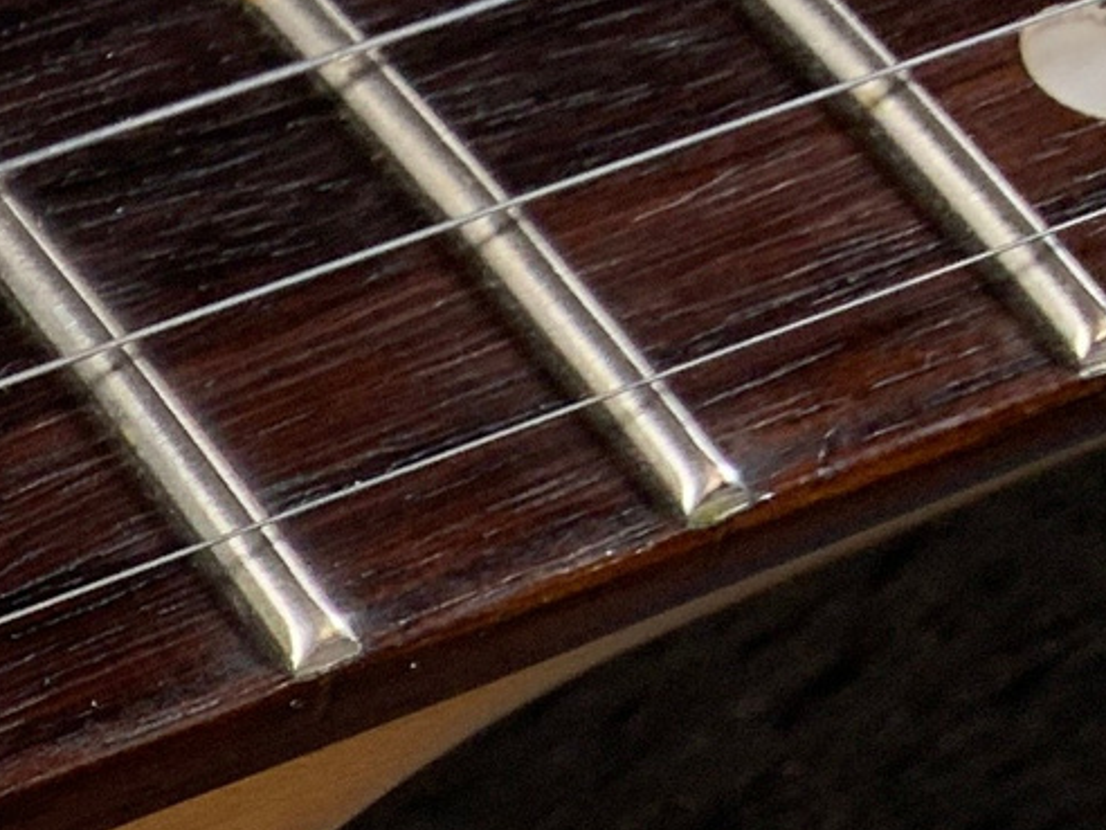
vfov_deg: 9.4
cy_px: 1435
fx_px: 4825
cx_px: -1452
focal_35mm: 151
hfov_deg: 11.2
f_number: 1.8
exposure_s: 1/104
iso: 25
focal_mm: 3
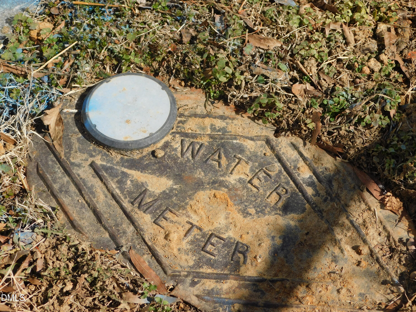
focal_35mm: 71
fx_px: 853
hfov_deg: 27.4
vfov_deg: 20.7
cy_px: 156
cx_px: 208
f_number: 4.3
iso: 125
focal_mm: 12.6
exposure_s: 1/800
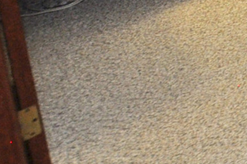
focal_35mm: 82
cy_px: -203
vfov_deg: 13.3
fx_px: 562
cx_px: 645
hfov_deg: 13.6
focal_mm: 10
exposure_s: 1/20
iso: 640
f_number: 4.5
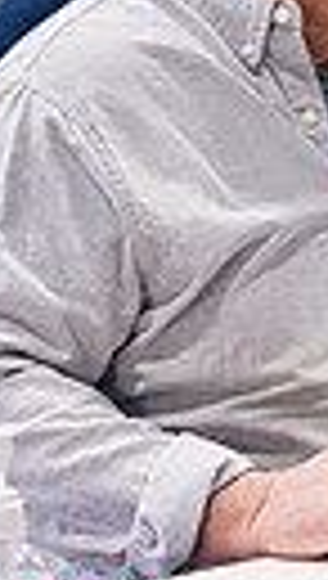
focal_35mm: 177
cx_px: 741
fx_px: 2724
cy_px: 270
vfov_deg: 12.1
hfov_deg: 6.6
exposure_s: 1/200
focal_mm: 37
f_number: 3.2
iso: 3200
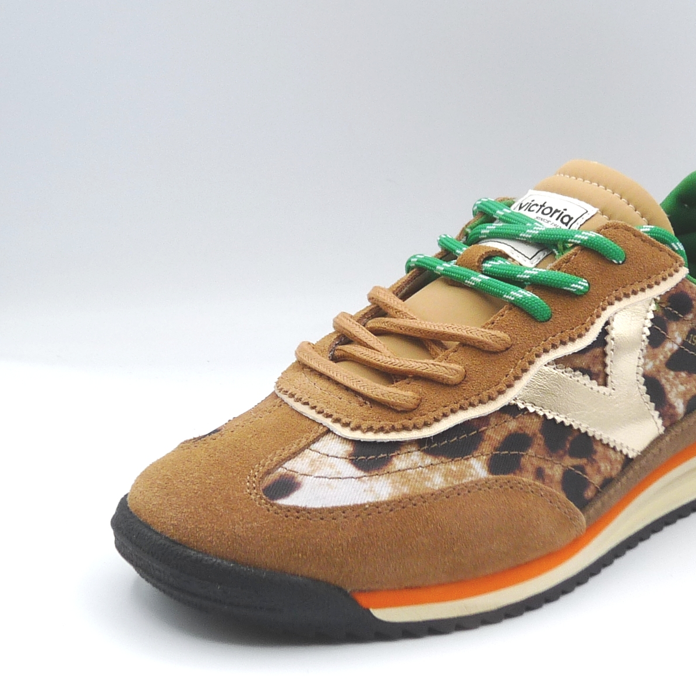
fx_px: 1319
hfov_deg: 29.4
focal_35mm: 58
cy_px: 348
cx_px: 443
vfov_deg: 29.6
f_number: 4.5
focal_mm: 4.8
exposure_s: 1/200
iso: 100
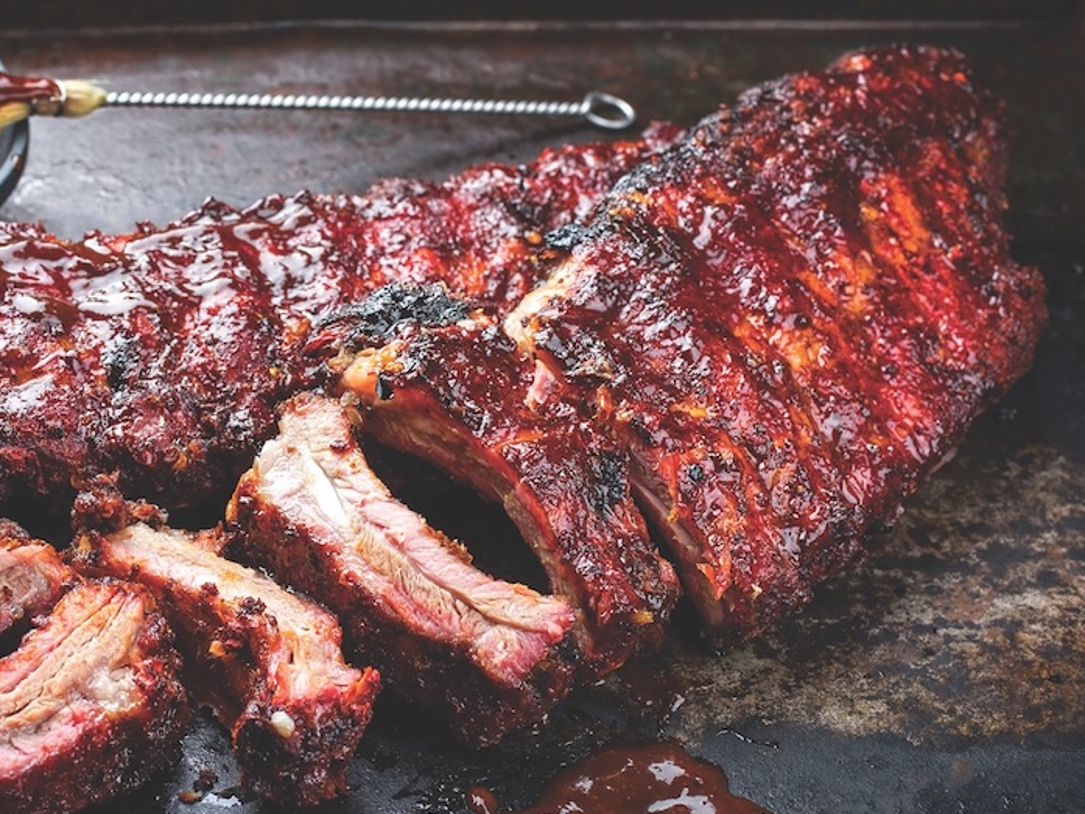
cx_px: 367
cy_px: 516
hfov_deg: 28.0
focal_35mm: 69
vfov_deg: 21.3
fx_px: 2163
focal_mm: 50
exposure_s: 1/200
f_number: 9
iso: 100
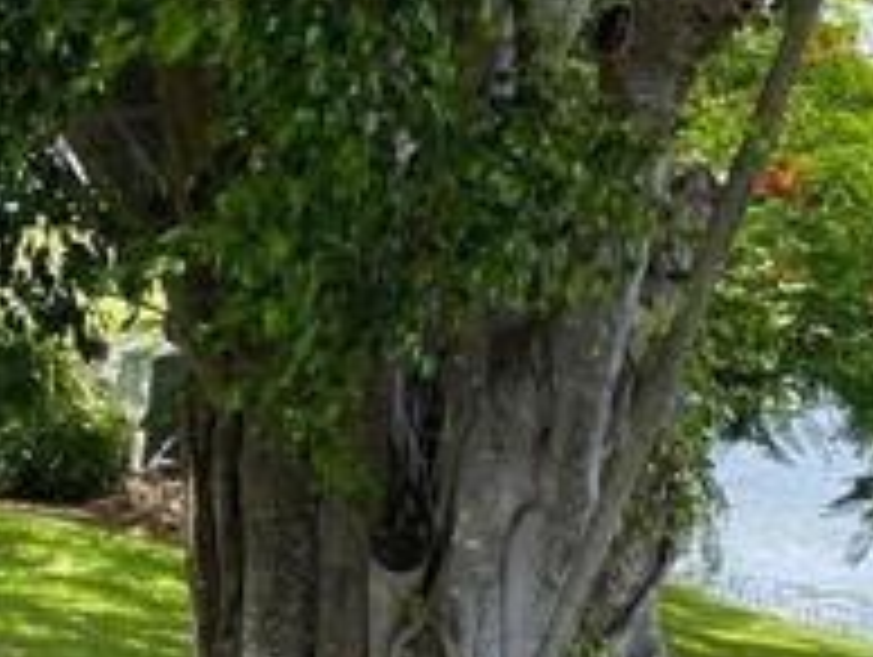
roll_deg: -0.7
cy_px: 122
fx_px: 2702
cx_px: 99
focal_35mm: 107
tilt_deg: +2.7
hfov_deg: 18.1
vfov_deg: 13.8
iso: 32
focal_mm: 4.25
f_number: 1.8
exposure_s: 1/752
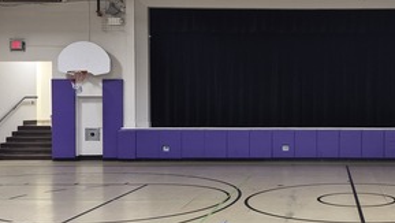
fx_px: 545
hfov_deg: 38.3
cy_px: 108
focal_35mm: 52
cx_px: 318
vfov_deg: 23.1
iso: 100
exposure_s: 1/30
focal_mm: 5.4
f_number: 1.8
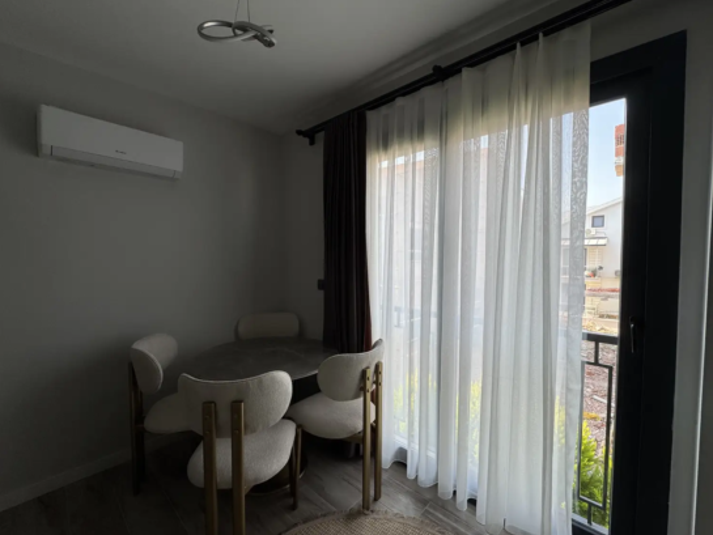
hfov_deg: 98.2
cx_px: 355
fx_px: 309
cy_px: 271
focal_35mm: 15
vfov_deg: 81.8
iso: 40
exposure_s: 1/142
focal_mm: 2.22
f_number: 2.2
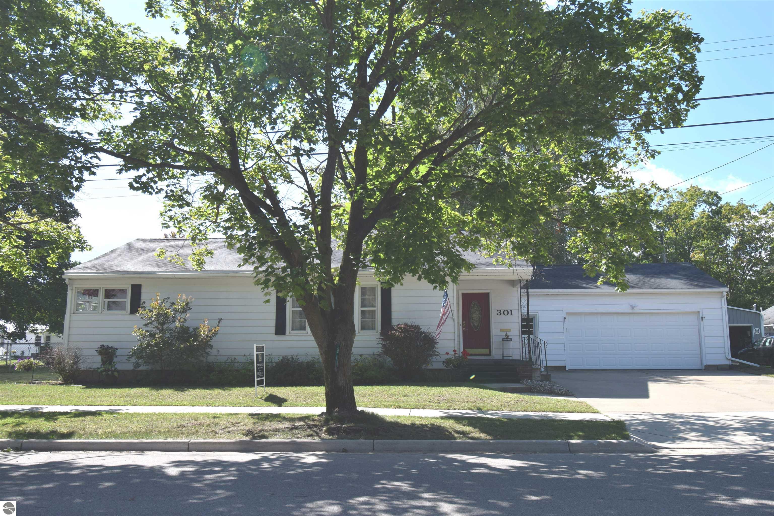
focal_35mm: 30
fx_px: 645
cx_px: 387
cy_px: 258
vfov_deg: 43.6
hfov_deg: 61.9
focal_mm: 20
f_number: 9
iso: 200
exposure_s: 1/320
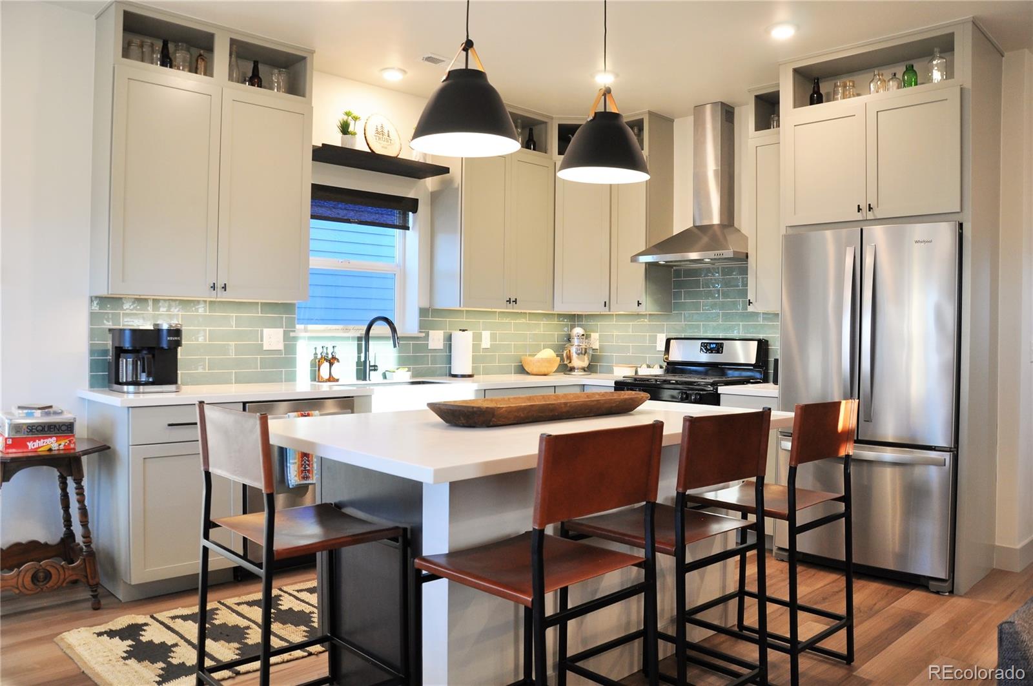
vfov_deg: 47.8
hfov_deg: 67.5
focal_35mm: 27
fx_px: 774
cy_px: 343
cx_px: 516
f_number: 5.6
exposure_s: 1/30
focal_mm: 18
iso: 400
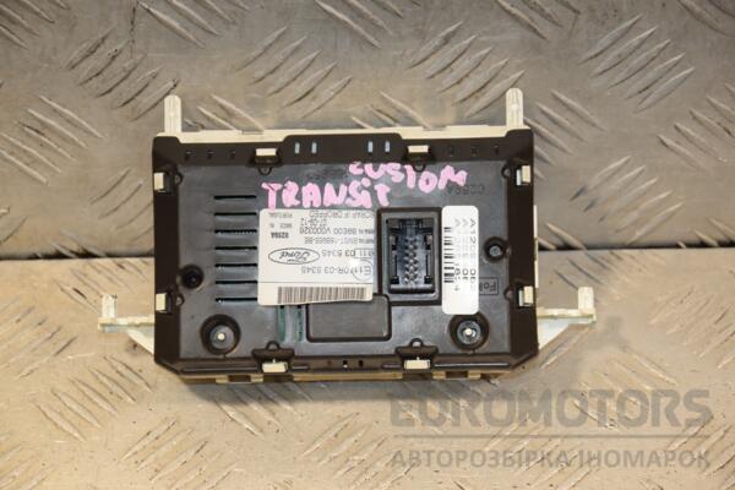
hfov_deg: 17.1
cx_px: 368
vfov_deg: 11.4
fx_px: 2450
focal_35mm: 120
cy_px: 245
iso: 800
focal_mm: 80
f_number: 6.3
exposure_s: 1/200
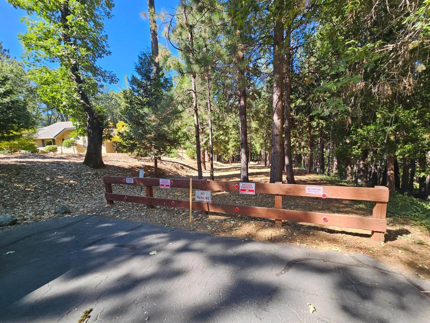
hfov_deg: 106.2
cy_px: 162
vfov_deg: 89.9
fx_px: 161
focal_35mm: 13
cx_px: 215
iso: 50
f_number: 2.2
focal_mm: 2.2
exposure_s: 1/285
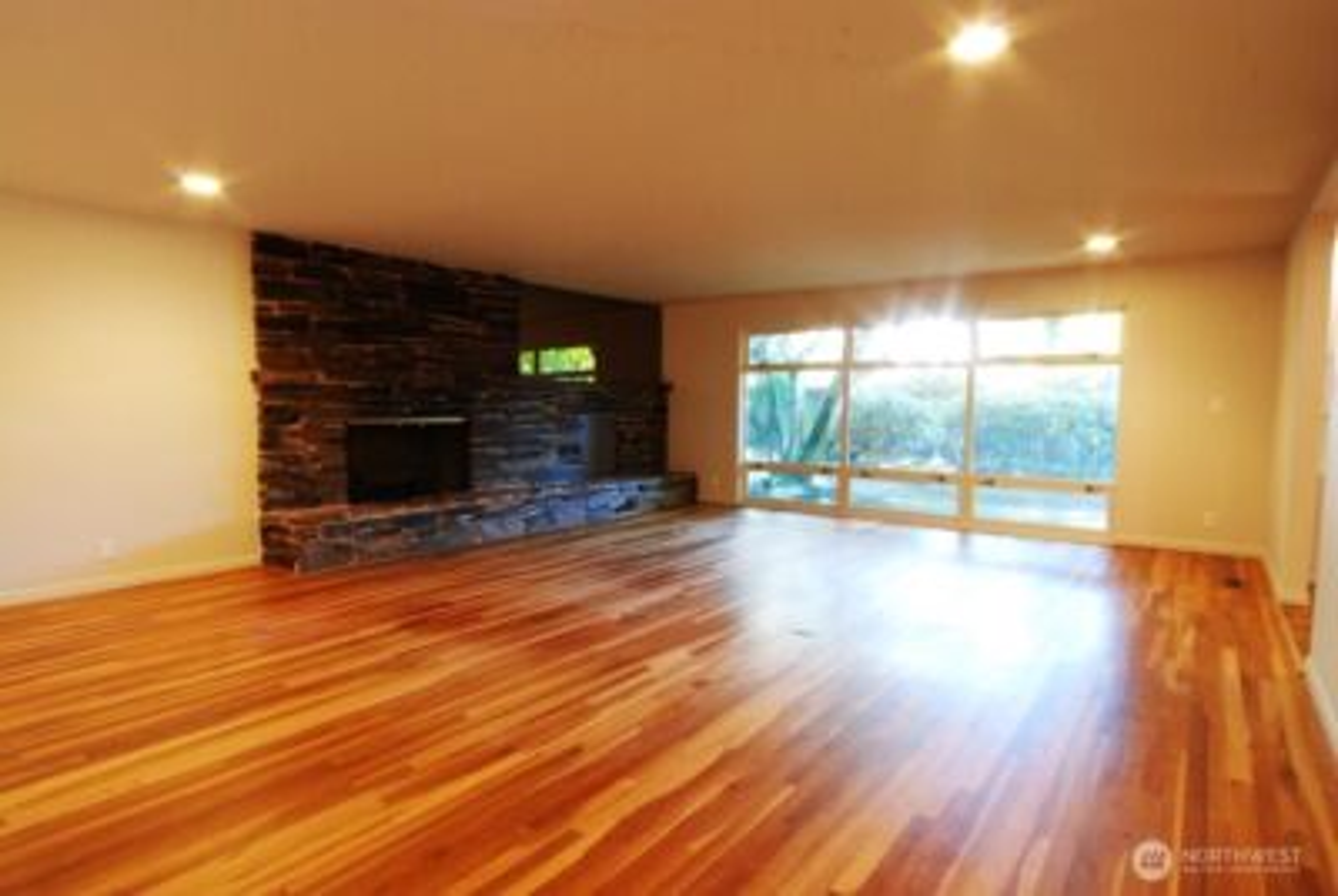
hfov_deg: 89.9
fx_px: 670
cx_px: 669
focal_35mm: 18
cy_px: 448
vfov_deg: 67.6
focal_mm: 12
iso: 1250
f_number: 22
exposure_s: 1.3
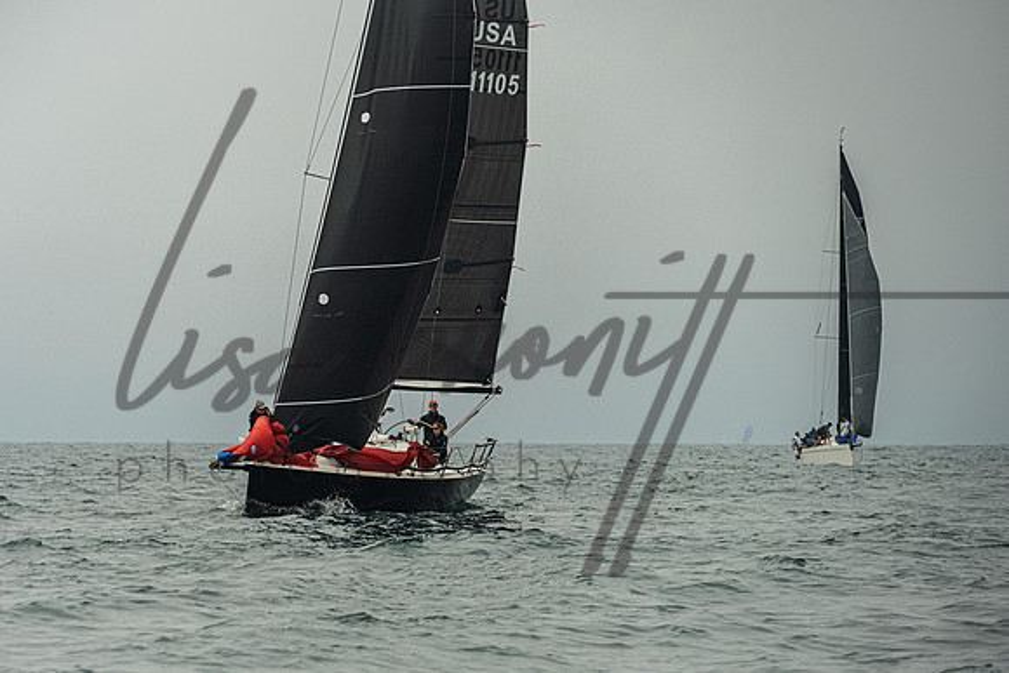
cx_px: 344
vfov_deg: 5.1
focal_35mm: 272
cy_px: 401
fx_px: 7629
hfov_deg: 7.6
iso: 400
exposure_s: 1/2500
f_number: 6.3
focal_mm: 200
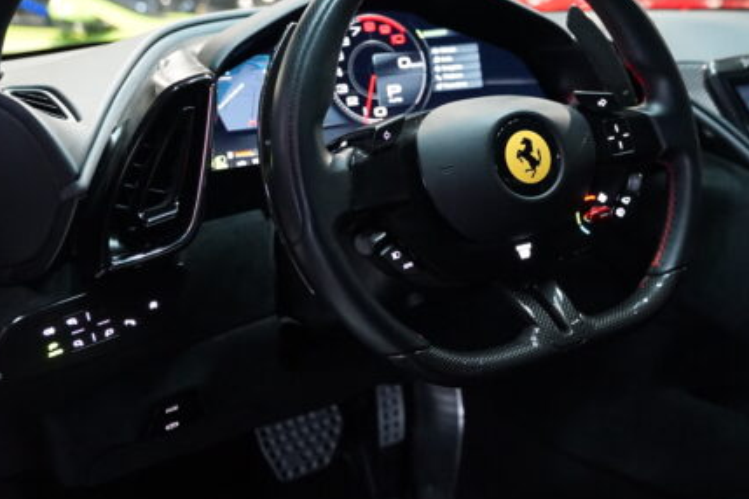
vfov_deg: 31.1
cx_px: 623
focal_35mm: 43
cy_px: 190
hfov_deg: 42.9
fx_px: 895
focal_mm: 24
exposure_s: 1/60
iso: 4000
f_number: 2.8
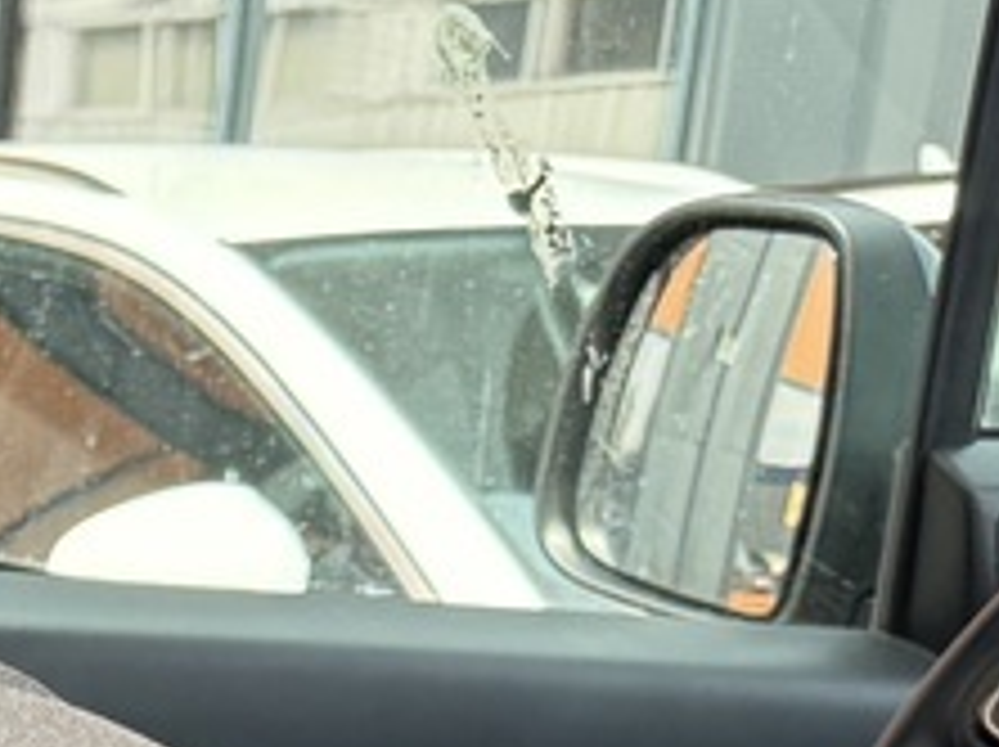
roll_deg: +0.7
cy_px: 2088
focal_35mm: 156
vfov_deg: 8.3
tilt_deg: -21.8
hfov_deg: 10.8
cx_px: -1413
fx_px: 4497
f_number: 1.78
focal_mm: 6.76
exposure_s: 1/243
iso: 100
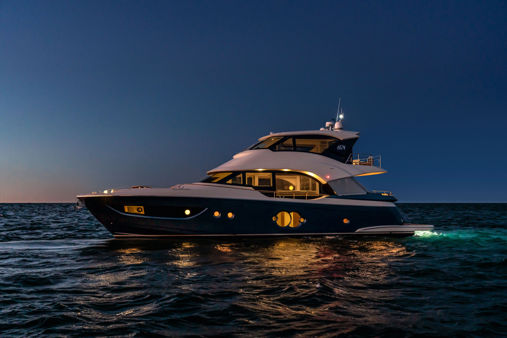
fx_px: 535
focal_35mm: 38
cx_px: 254
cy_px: 169
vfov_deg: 35.1
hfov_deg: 50.7
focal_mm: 38
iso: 2000
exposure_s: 1/200
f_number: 4
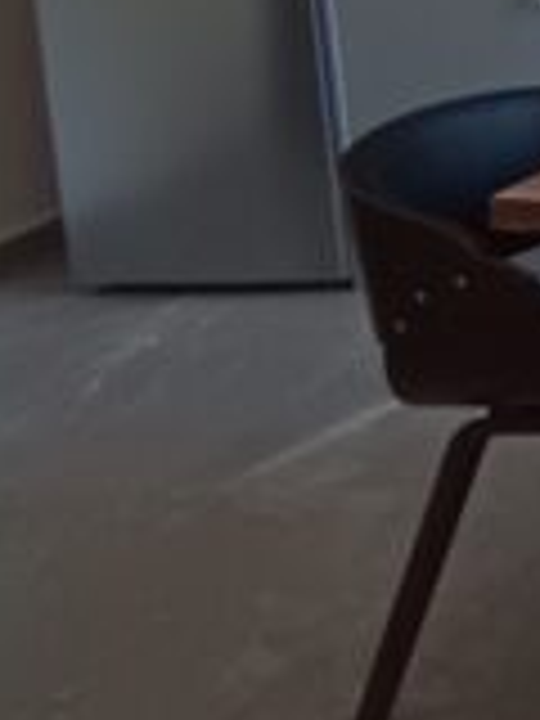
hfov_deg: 10.9
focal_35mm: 96
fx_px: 1997
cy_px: -243
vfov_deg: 18.8
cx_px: 1575
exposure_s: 1/50
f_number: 2.2
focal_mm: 1.65
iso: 183
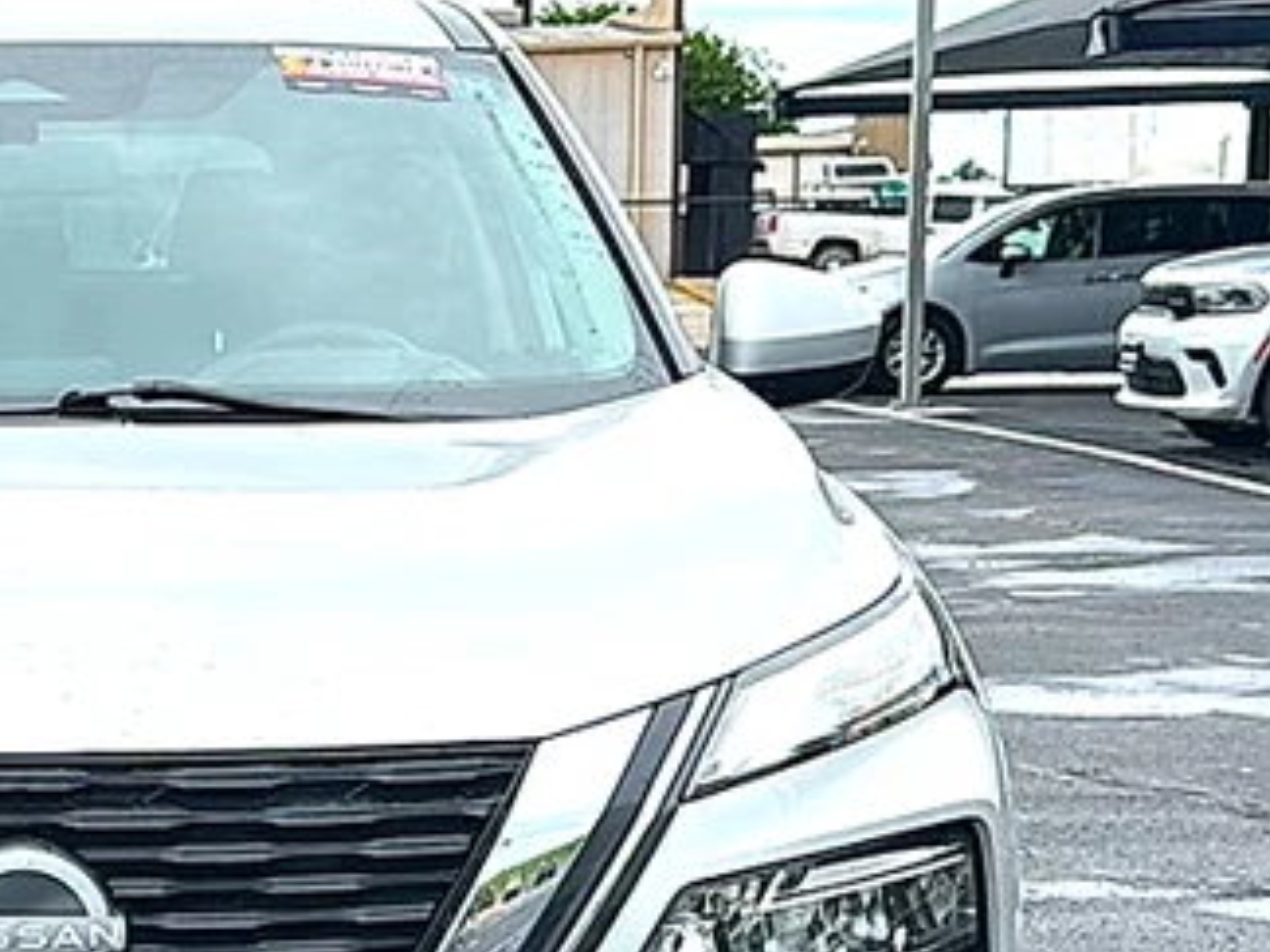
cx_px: 20
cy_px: 887
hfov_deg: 23.5
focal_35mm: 80
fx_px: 2935
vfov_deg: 18.1
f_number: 1.78
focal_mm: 6.86
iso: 80
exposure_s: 1/2262
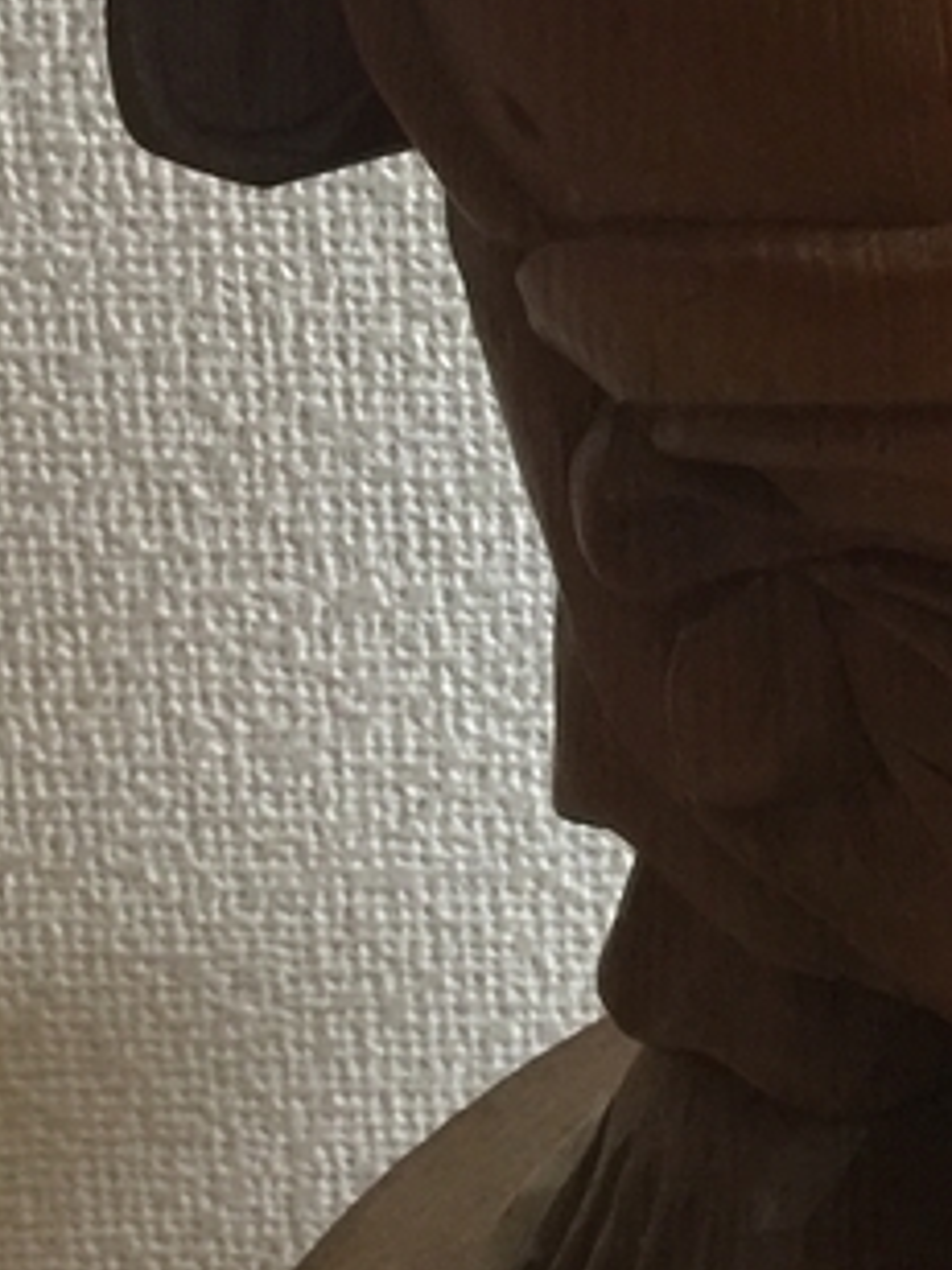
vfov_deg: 16.9
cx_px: 1175
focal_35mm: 113
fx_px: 4144
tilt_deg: -17.9
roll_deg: +2.5
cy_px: -82
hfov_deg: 12.8
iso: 125
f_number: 2.2
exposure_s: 1/10
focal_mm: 4.15
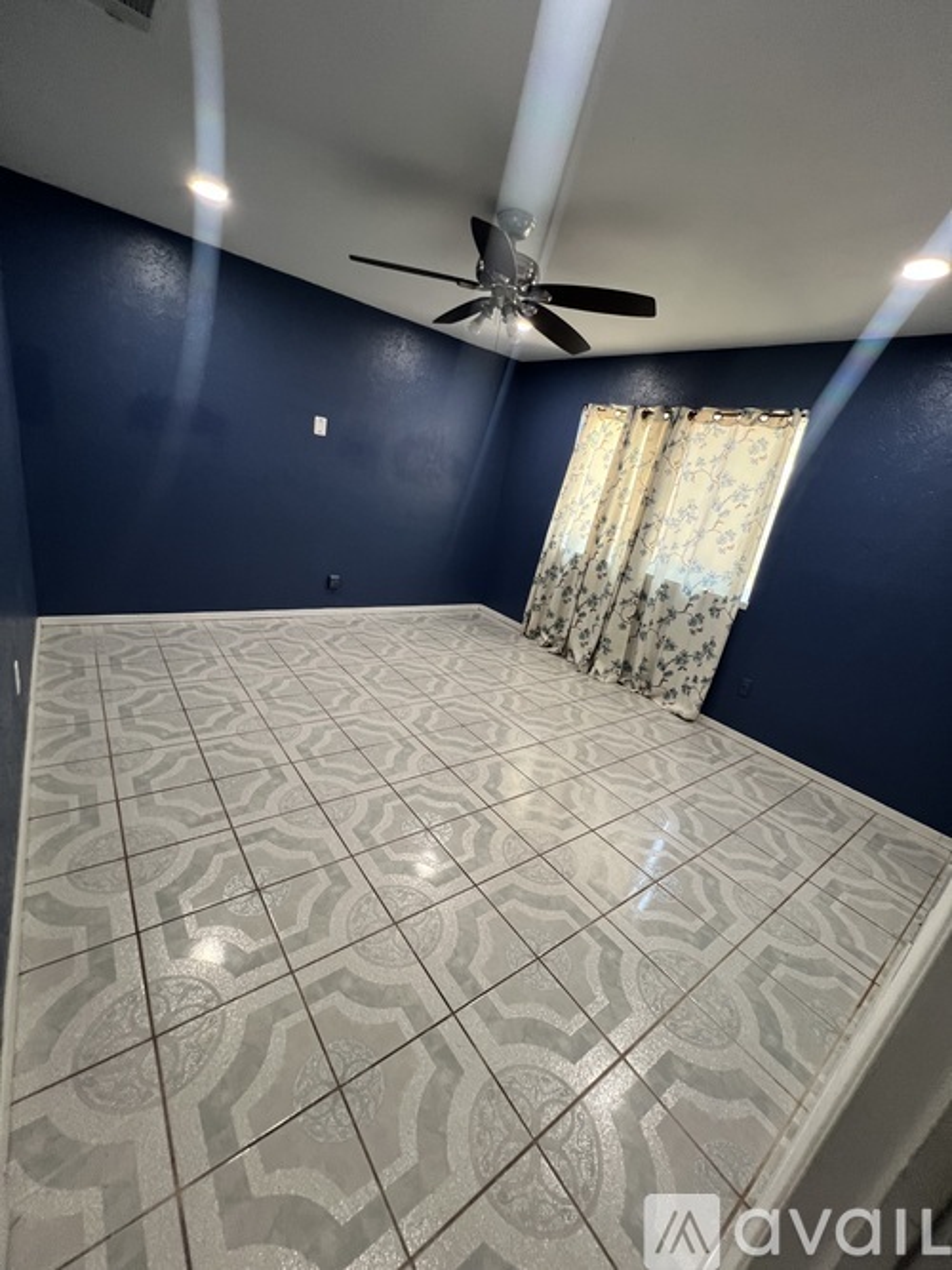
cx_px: 476
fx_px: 477
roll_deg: -10.9
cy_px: 635
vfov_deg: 106.2
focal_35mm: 13
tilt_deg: -18.0
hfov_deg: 89.9
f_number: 1.8
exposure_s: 1/60
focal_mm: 1.57
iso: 160
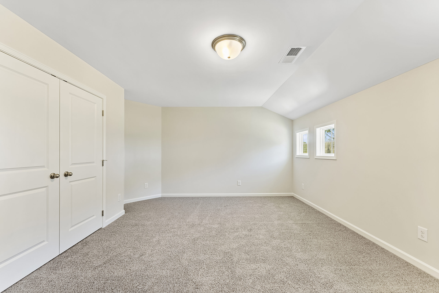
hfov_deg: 104.2
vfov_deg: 81.3
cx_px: 220
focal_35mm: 14
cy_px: 146
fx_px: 171
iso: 400
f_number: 7.1
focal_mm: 14
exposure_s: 1/2.5
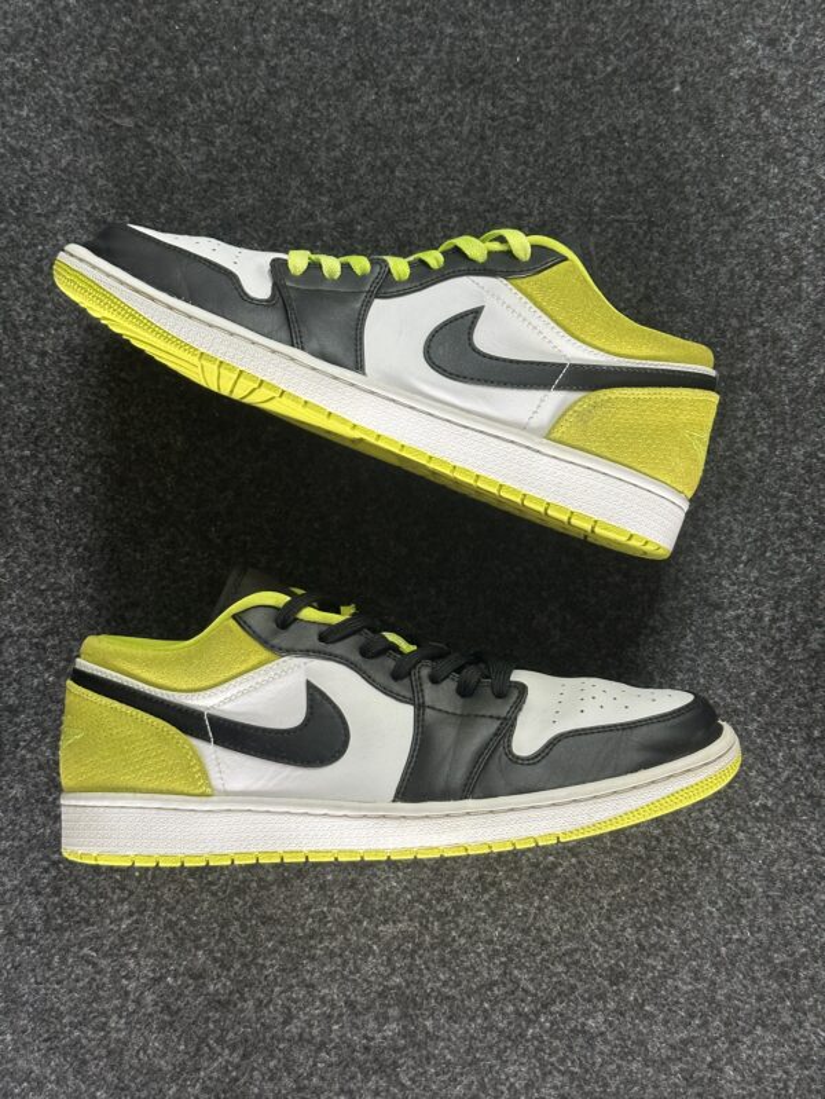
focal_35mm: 48
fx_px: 1524
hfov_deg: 30.3
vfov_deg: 39.6
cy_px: 550
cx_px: 412
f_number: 1.78
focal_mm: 6.86
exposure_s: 1/50
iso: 160
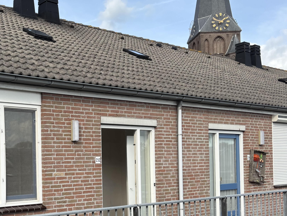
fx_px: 415
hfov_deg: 36.6
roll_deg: +0.4
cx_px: 49
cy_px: 155
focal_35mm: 50
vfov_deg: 28.8
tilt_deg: -0.2
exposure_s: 1/1812
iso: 50
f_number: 1.6
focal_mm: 6
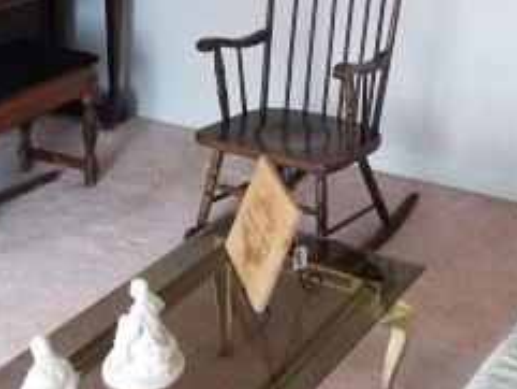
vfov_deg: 19.7
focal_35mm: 69
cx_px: 354
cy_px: -107
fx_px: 1031
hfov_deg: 27.9
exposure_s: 1/24
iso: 200
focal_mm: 4.2
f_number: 1.7
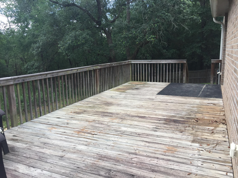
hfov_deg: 61.7
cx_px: 119
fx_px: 199
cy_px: 89
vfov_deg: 48.2
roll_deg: +0.3
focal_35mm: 29
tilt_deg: -10.4
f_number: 2.2
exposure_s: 1/444
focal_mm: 4.15
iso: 32
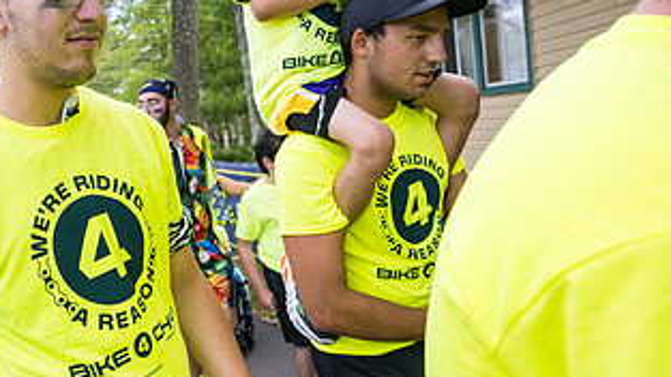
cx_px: 118
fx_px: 587
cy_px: 207
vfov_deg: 35.6
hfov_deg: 54.6
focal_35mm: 33
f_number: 4
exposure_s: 1/500
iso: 500
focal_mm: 17
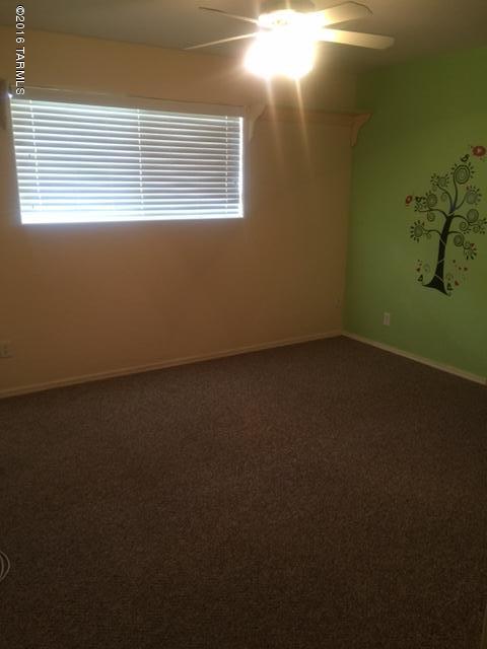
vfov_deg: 61.7
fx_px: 544
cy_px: 324
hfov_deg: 48.2
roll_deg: -0.8
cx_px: 244
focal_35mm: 29
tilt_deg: -13.4
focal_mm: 4.15
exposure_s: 1/15
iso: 50
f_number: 2.2
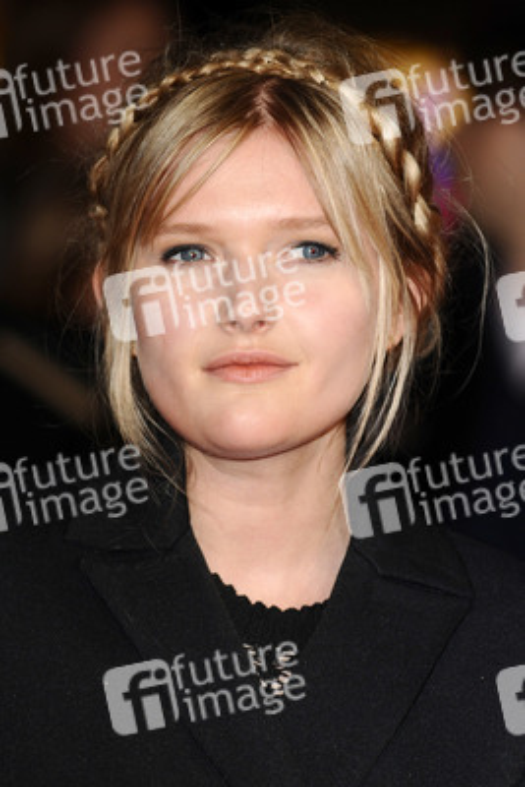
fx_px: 6556
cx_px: 262
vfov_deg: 6.9
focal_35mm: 300
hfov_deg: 4.6
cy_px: 394
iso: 320
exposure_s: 1/200
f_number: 4
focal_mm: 200
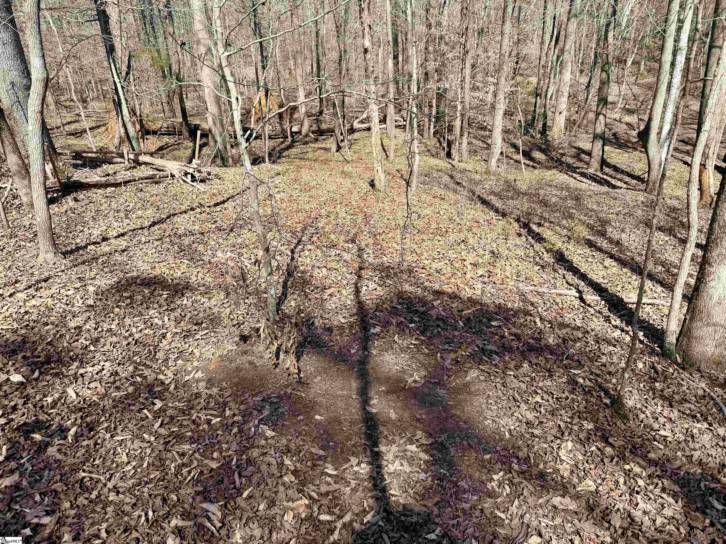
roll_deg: +2.3
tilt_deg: -24.5
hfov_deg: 71.6
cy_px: 272
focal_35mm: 24
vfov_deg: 56.8
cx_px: 363
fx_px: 503
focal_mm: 6.76
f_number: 1.78
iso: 80
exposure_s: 1/2110
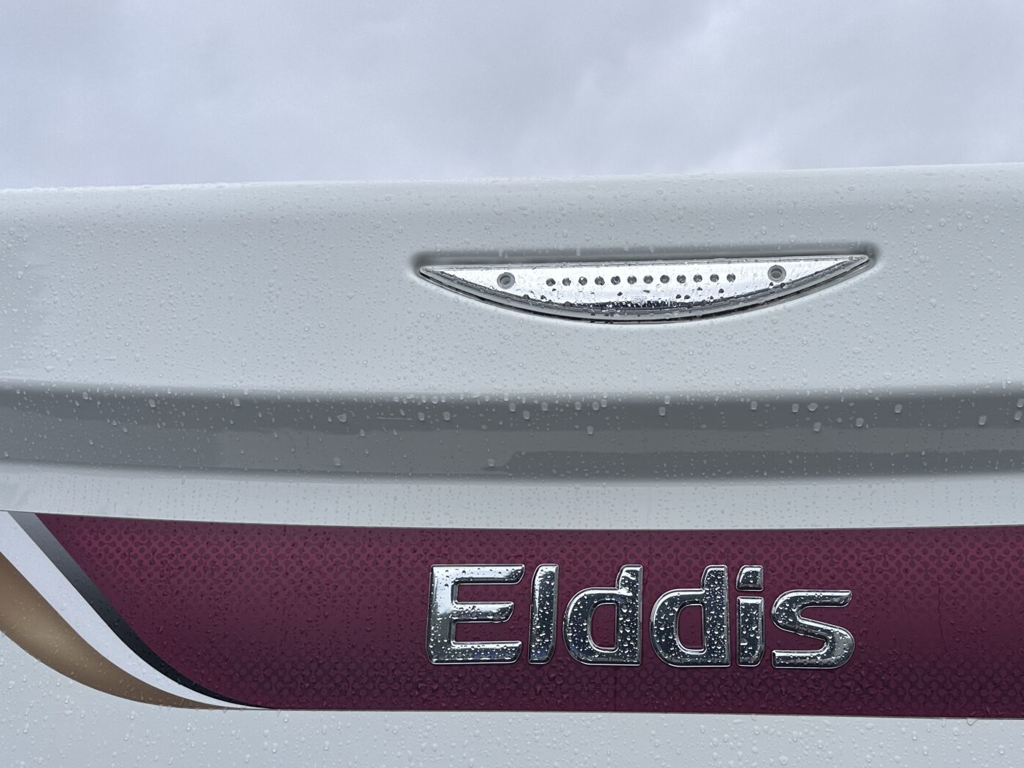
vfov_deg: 40.6
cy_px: 427
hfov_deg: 52.0
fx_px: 1035
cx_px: 643
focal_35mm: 35
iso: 80
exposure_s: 1/1019
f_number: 1.78
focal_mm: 6.86
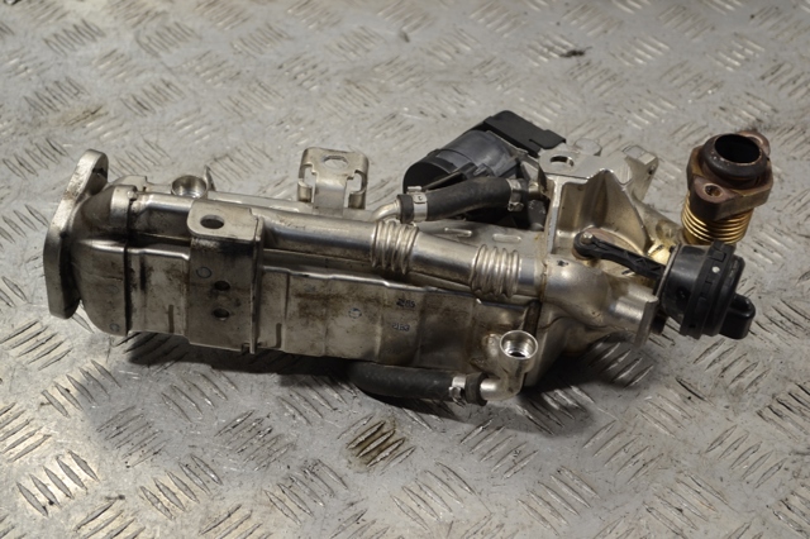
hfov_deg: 29.9
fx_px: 1518
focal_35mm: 68
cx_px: 405
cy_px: 270
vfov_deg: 20.1
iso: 140
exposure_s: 1/30
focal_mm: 45
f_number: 5.3
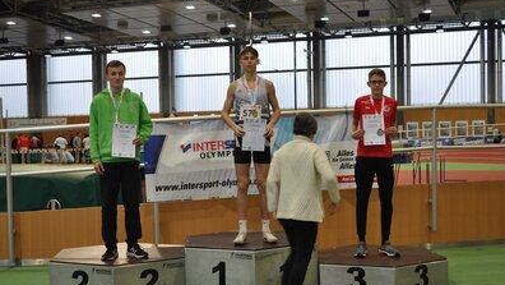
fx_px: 744
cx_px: 254
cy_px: 156
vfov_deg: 21.6
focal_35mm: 56
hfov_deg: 37.5
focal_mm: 35
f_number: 5
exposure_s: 1/60
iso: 800
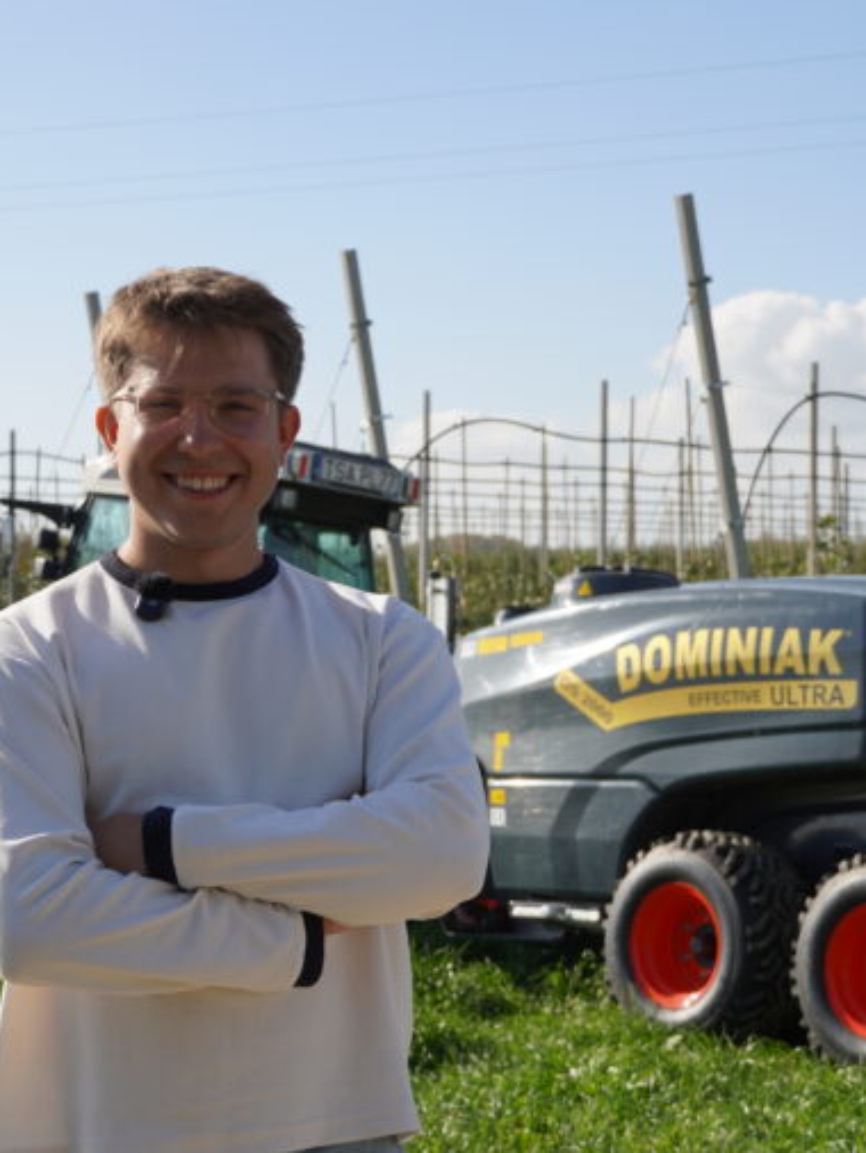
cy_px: 572
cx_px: 615
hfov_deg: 20.9
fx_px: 2333
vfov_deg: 27.8
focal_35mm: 70
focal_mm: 32
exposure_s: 1/640
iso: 100
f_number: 4.5
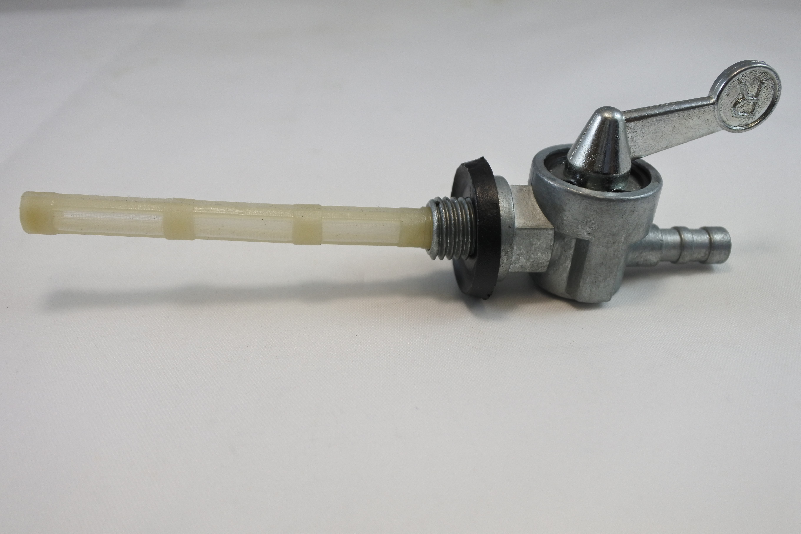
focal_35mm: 33
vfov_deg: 40.0
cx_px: 400
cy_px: 267
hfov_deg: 57.2
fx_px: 734
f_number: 3.8
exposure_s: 1/250
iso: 320
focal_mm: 12.3
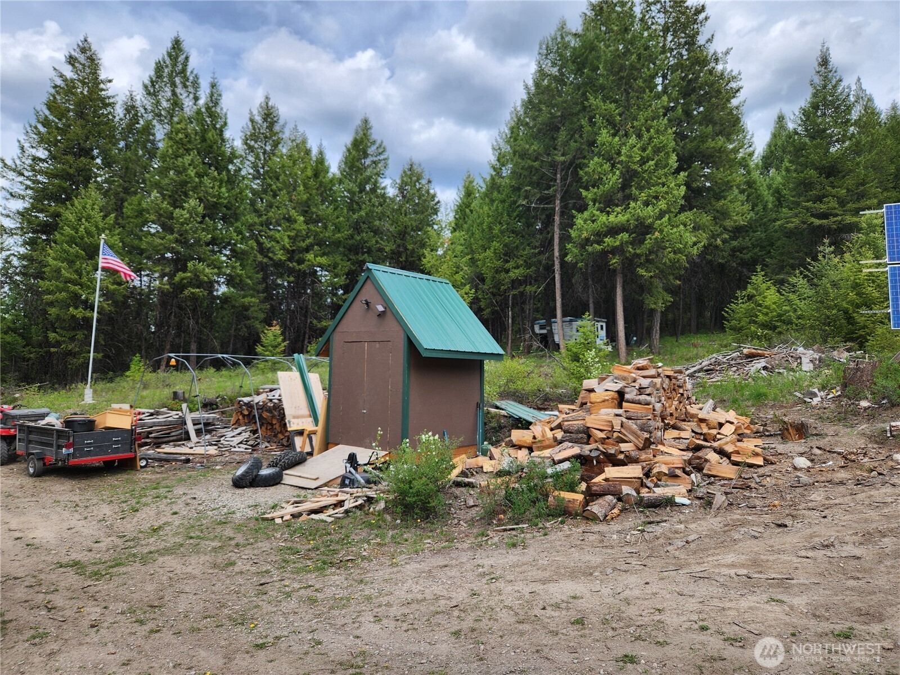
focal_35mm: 23
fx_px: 598
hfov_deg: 73.9
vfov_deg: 58.9
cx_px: 450
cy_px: 338
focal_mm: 5.4
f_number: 1.8
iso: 20
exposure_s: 1/992
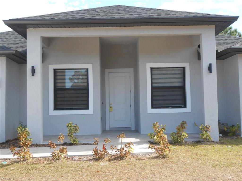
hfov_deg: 49.0
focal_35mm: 38
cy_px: 90
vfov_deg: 37.7
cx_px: 121
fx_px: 266
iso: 100
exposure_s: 1/250
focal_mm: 6.8
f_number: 4.2
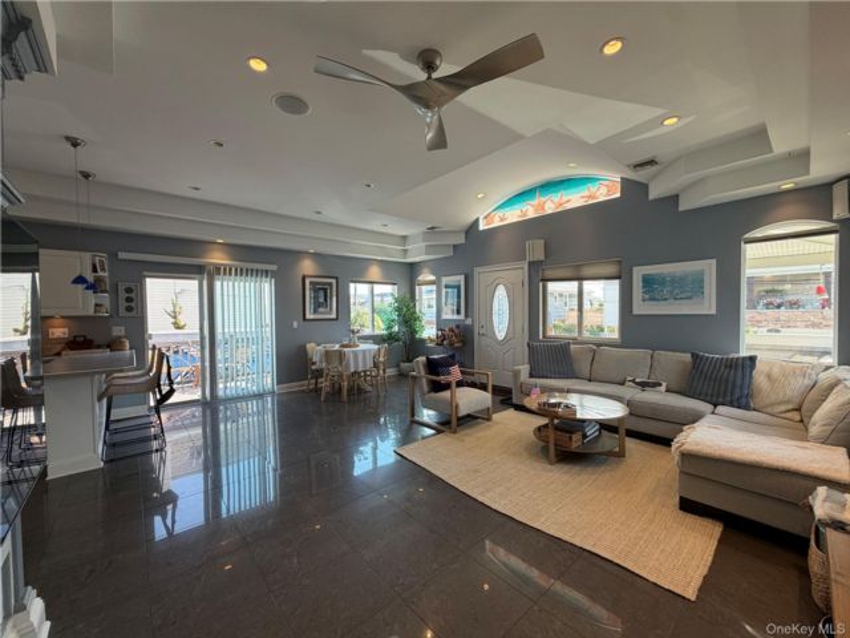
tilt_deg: -0.8
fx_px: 344
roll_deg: +0.8
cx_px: 425
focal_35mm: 14
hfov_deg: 102.1
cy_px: 319
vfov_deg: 85.7
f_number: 2.2
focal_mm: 2.22
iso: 125
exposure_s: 1/120
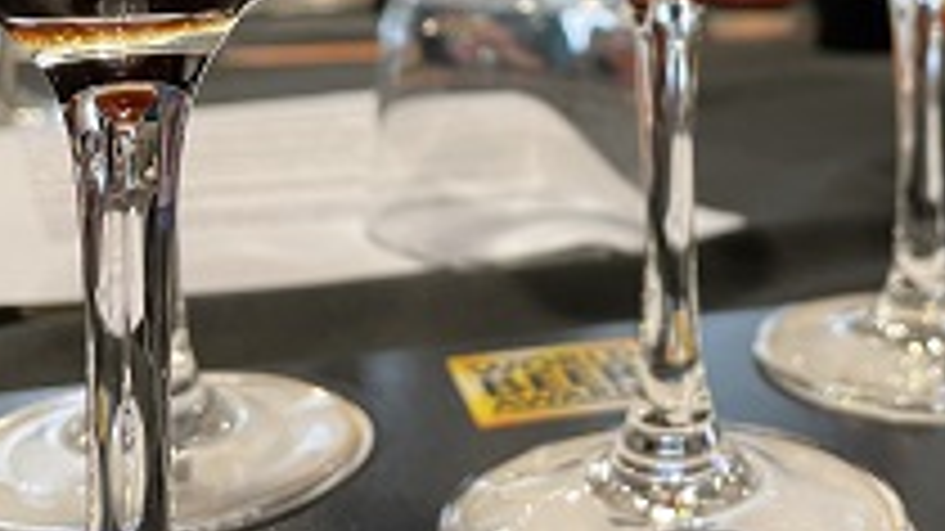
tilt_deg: +0.4
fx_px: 1353
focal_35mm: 54
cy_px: -104
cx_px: 675
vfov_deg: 20.8
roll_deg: +0.7
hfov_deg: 37.8
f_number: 1.6
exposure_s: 1/50
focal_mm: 4.2
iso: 125
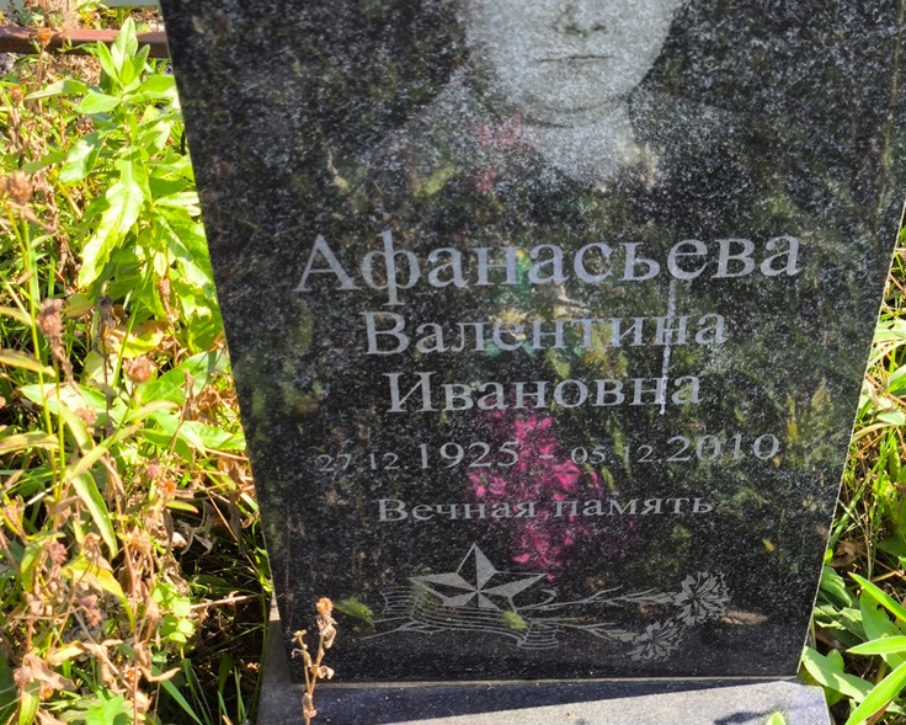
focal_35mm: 53
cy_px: 366
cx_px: 415
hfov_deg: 35.3
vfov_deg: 28.6
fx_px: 1421
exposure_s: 1/285
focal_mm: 4.71
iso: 50
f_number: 1.7
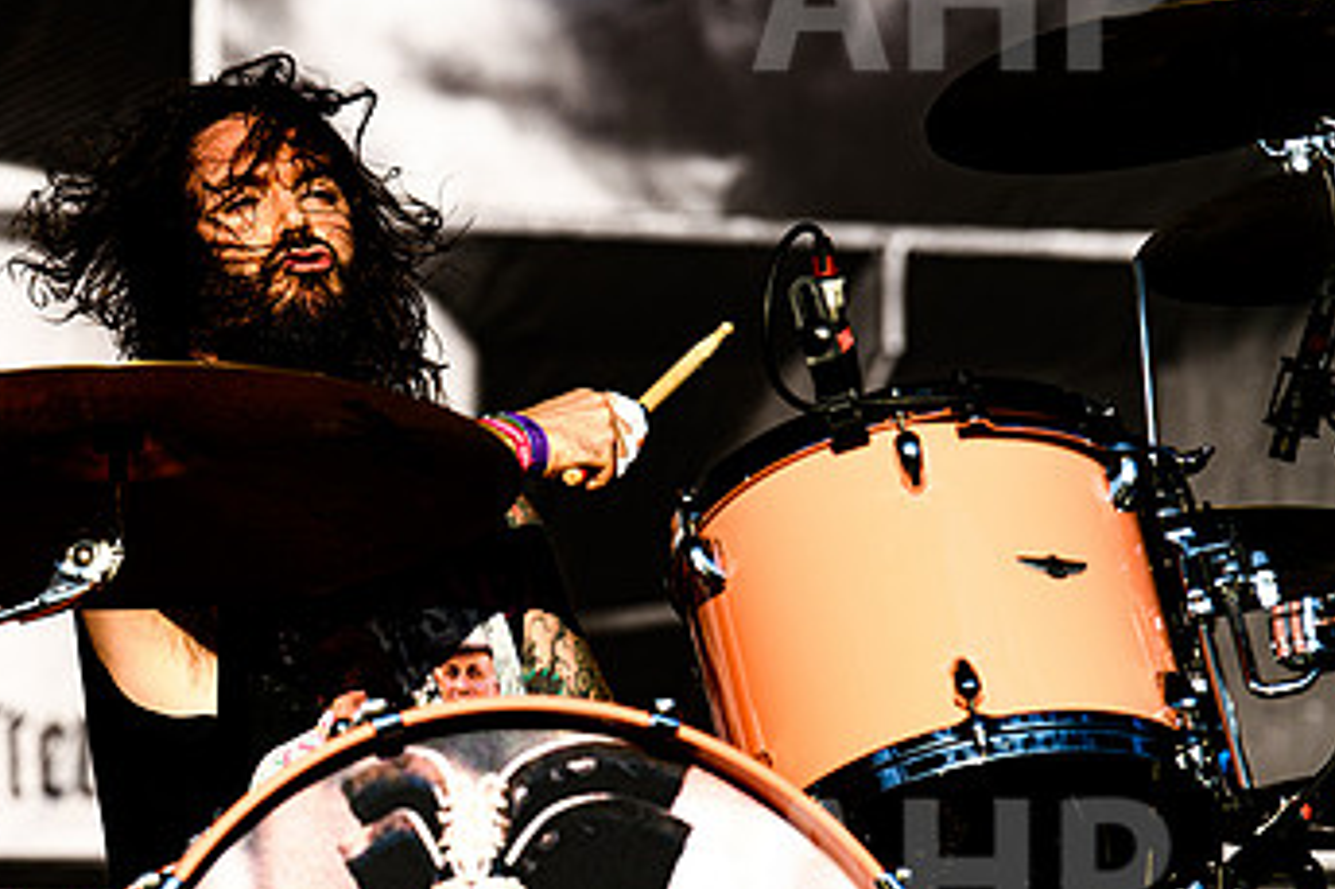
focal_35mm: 294
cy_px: 456
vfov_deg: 4.7
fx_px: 10897
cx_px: 225
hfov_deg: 7.0
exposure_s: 1/1600
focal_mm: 170
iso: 125
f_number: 4
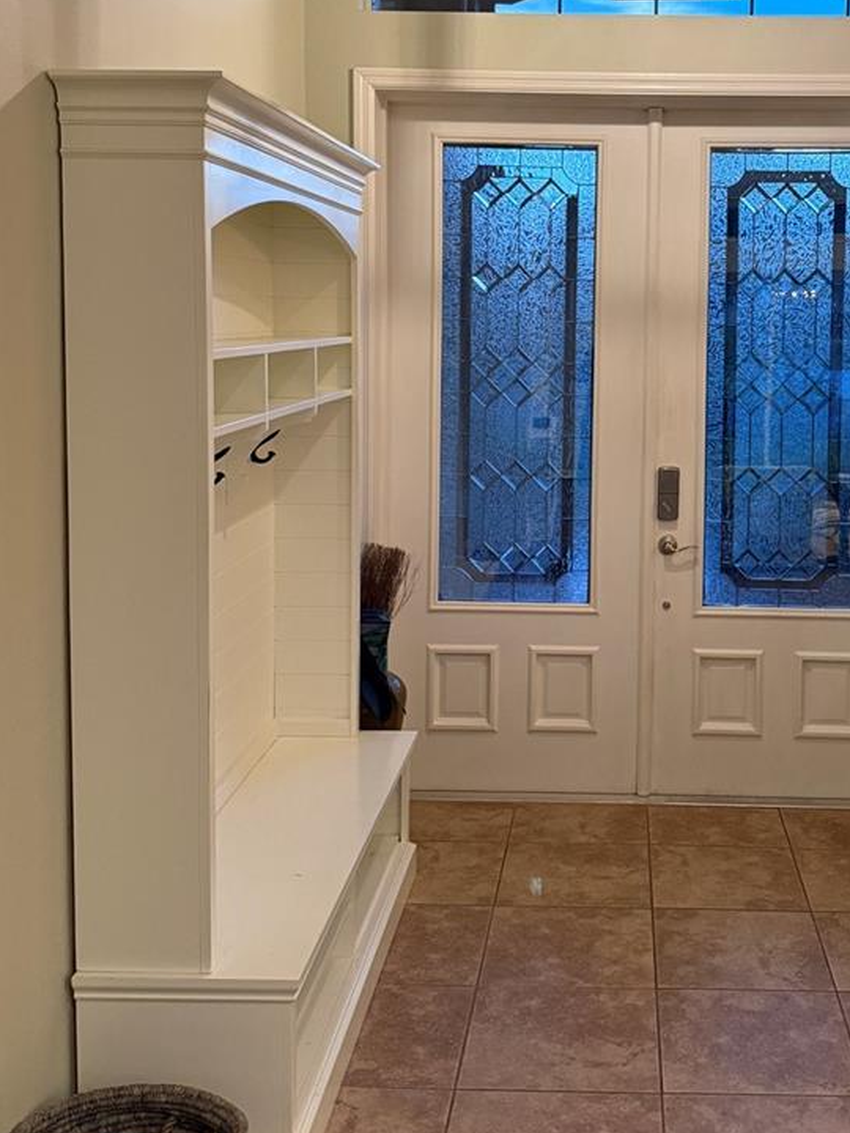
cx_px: 604
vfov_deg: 46.3
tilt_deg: -1.9
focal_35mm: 40
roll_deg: +0.1
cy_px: 404
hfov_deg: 35.4
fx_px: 1310
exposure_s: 1/60
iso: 400
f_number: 1.78
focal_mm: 6.76
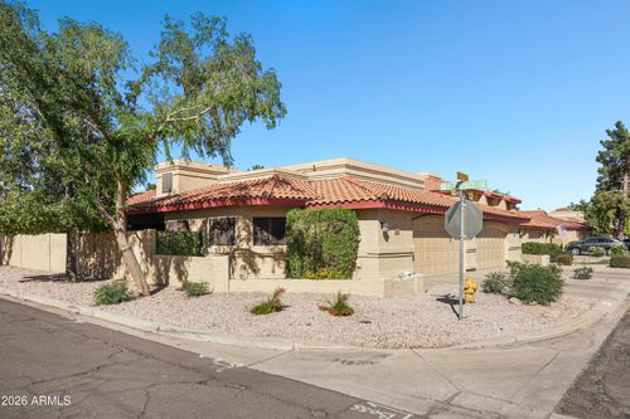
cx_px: 315
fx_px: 420
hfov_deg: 73.8
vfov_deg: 53.1
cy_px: 210
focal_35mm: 24
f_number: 11
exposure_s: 1/200
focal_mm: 24
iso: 100
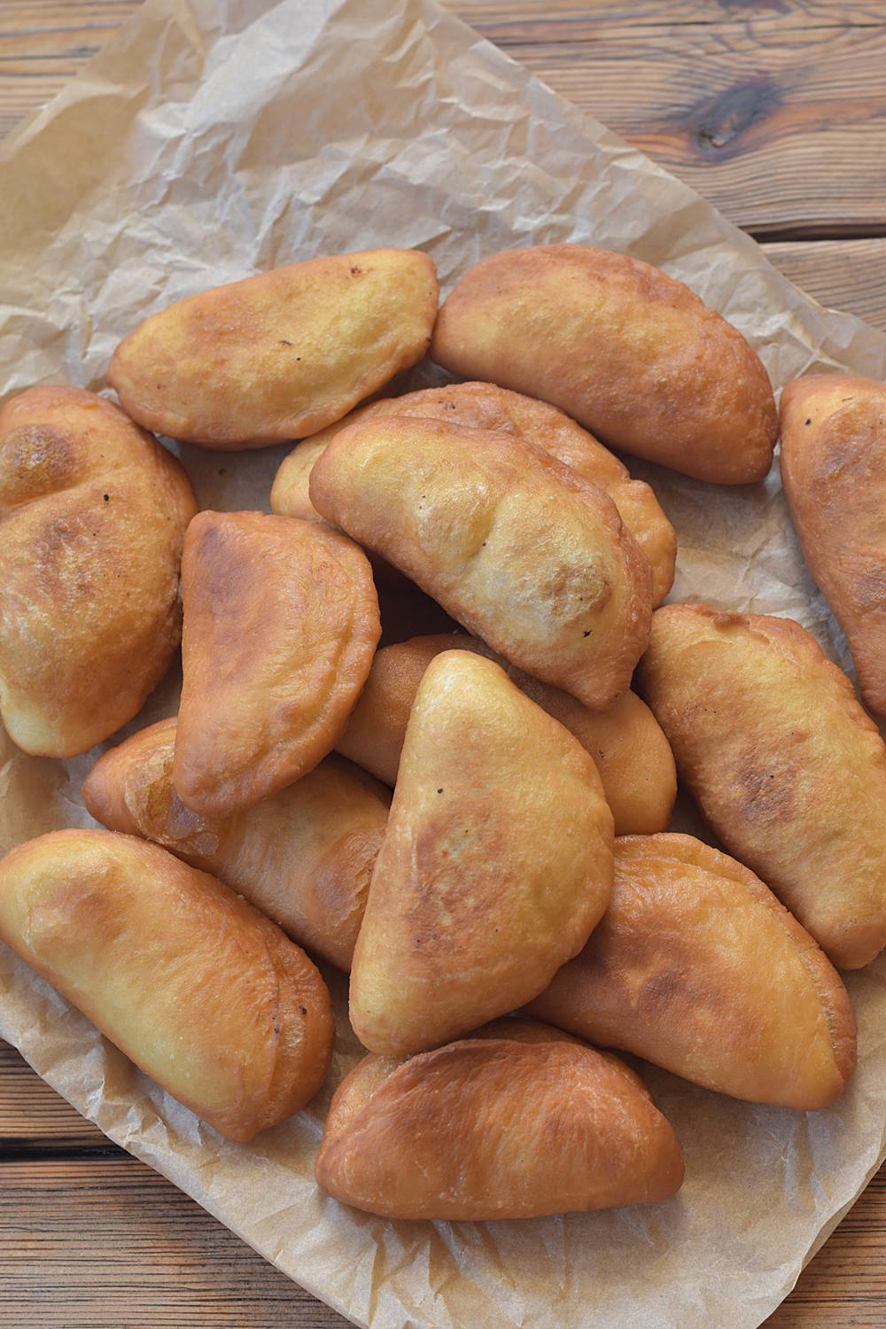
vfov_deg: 27.0
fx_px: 2769
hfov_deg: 18.2
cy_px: 664
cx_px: 443
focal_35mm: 75
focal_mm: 50
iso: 200
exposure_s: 1/125
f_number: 4.5
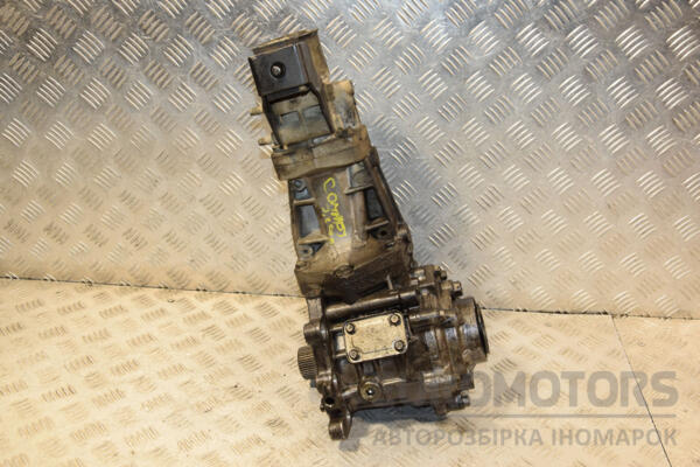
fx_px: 758
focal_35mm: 39
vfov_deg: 34.2
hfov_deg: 49.6
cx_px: 350
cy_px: 234
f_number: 5.6
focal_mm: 26
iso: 800
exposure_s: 1/200
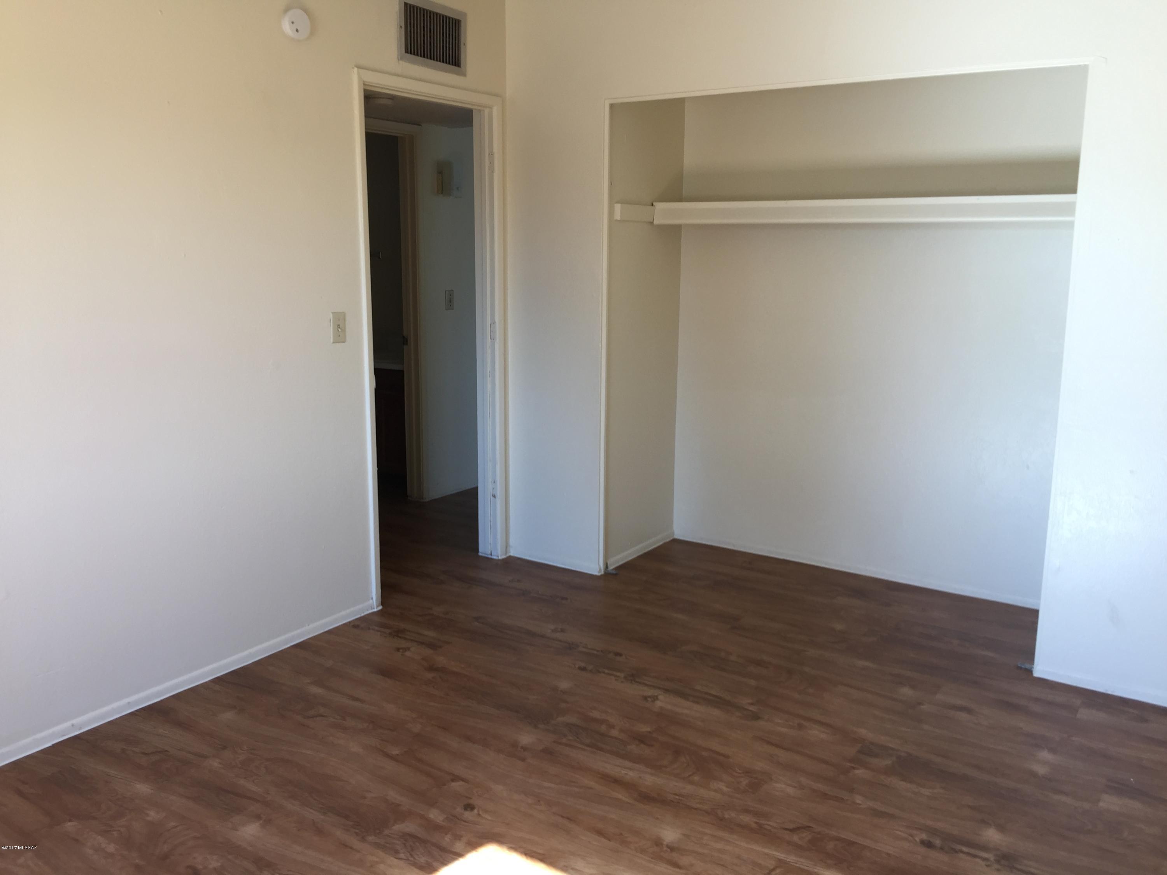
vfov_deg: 48.2
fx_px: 978
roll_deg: -0.8
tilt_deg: -10.4
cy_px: 438
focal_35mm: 29
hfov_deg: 61.7
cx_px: 584
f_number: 2.2
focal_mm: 4.15
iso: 32
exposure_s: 1/60
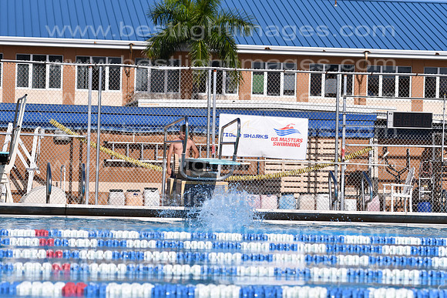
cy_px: 149
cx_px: 224
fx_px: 1900
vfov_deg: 9.0
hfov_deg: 13.4
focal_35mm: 153
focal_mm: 102
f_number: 4.5
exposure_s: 1/8000
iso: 250
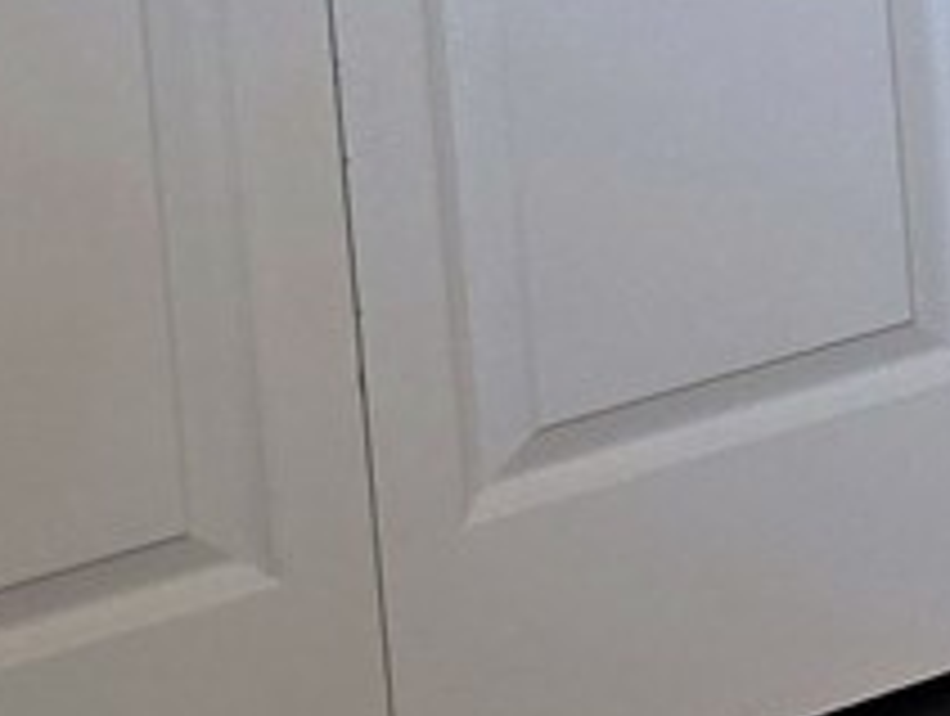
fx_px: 4783
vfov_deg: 7.6
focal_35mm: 174
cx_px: 3282
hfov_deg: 8.5
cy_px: -1319
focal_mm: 6.5
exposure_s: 1/24
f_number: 1.4
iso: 50
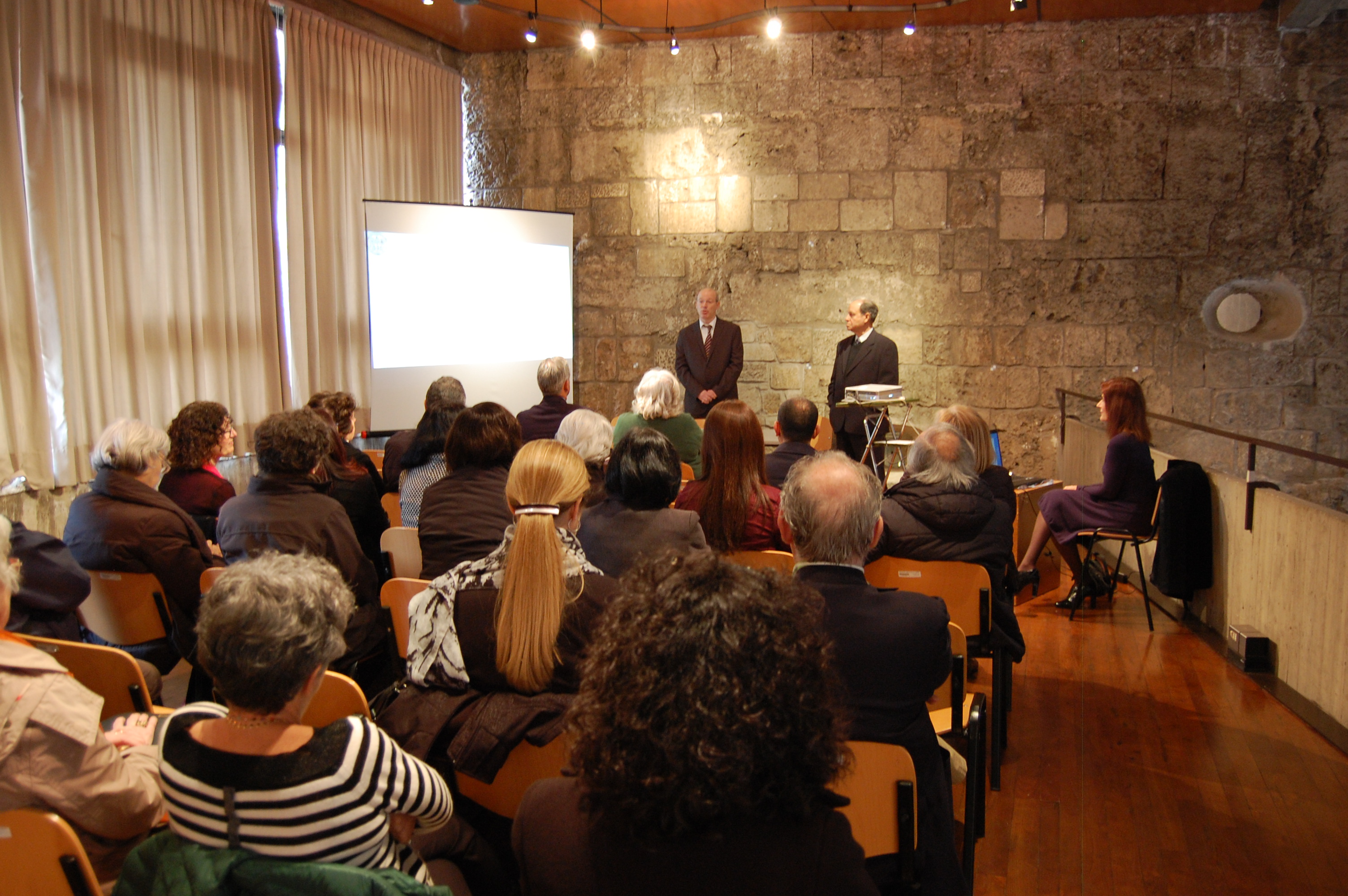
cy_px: 448
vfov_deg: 43.5
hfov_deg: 62.0
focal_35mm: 30
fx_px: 1122
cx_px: 674
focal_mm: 20
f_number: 3.8
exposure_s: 1/15
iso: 800
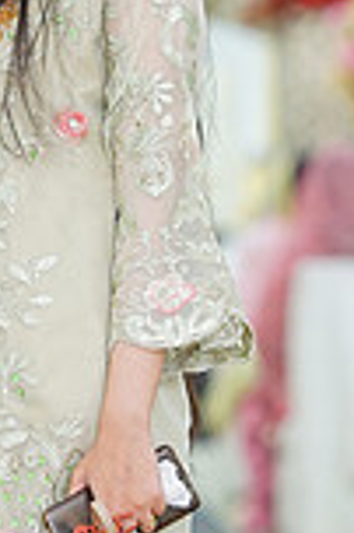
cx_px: -26
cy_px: 316
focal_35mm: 325
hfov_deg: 4.2
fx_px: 4804
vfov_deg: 6.3
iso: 400
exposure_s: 1/160
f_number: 2
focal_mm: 85
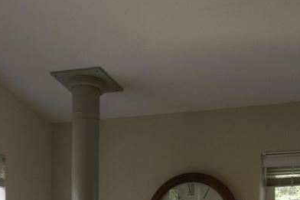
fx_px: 783
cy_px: 309
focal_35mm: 94
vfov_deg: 13.6
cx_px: 57
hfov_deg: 21.4
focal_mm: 16
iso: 720
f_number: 8
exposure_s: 1/400
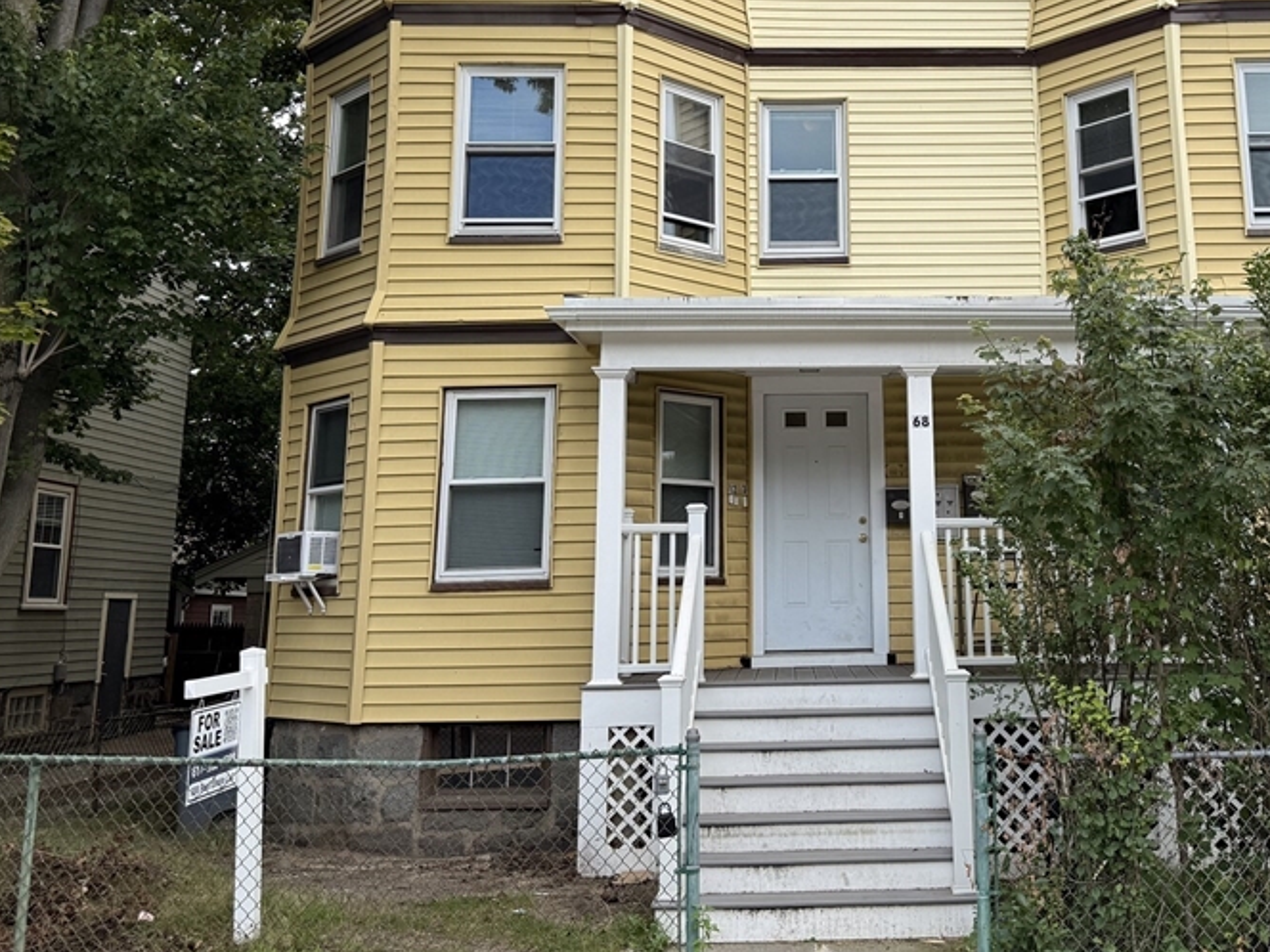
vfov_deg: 38.0
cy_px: 271
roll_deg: +0.9
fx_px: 1357
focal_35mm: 37
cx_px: 840
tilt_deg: +13.5
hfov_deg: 49.3
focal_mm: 6.76
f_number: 1.78
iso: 100
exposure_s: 1/1949
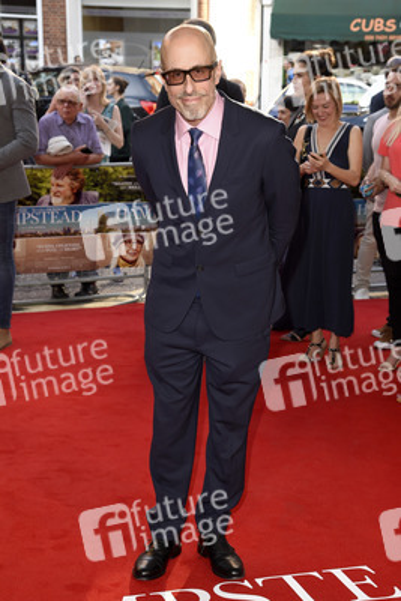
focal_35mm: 58
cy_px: 300
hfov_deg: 23.4
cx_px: 200
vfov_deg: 34.5
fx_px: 968
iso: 800
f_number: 6.3
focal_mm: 58
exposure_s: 1/250
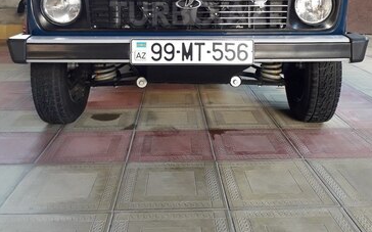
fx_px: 395
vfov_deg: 30.9
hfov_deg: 50.4
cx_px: 188
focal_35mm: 39
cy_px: 13
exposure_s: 1/50
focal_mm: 3.6
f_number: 1.9
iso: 160
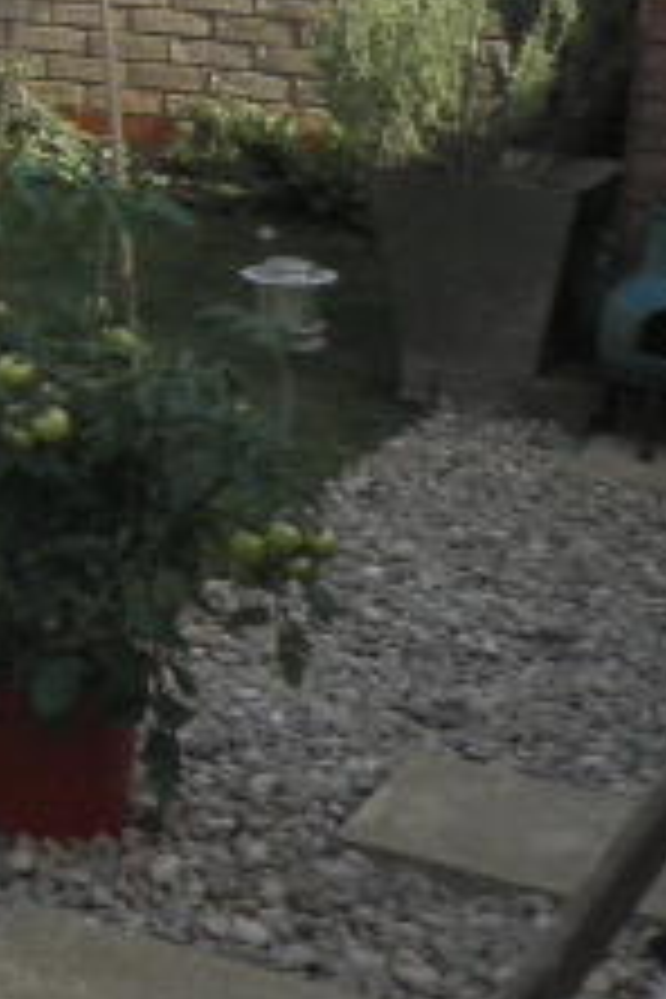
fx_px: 3191
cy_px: -27
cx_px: -958
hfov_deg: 10.3
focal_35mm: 115
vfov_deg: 17.3
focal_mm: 4.3
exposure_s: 1/80
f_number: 8.3
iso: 64
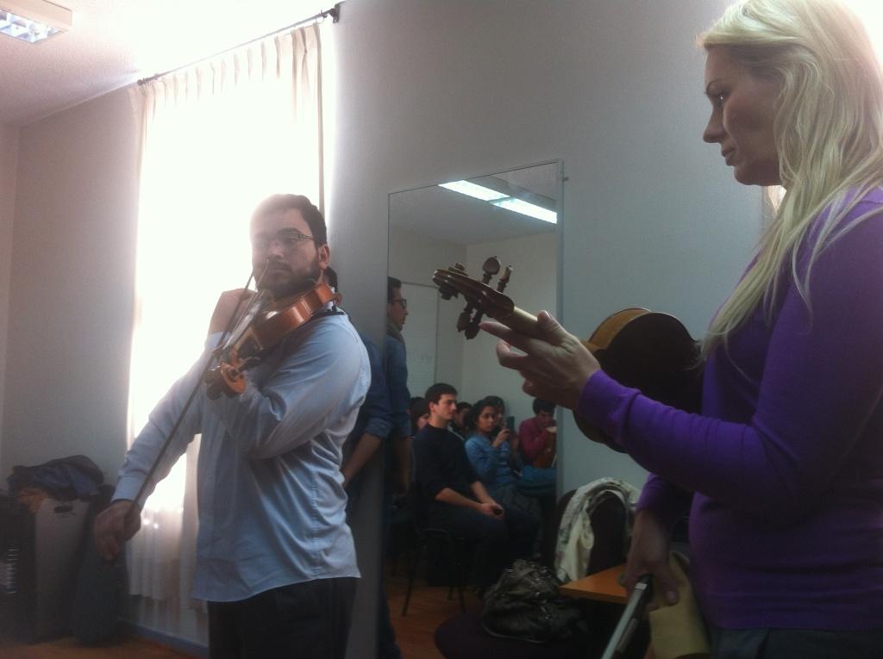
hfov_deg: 52.7
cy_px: 330
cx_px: 442
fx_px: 892
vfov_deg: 40.6
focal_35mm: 35
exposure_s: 1/24
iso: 80
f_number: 2.8
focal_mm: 3.85
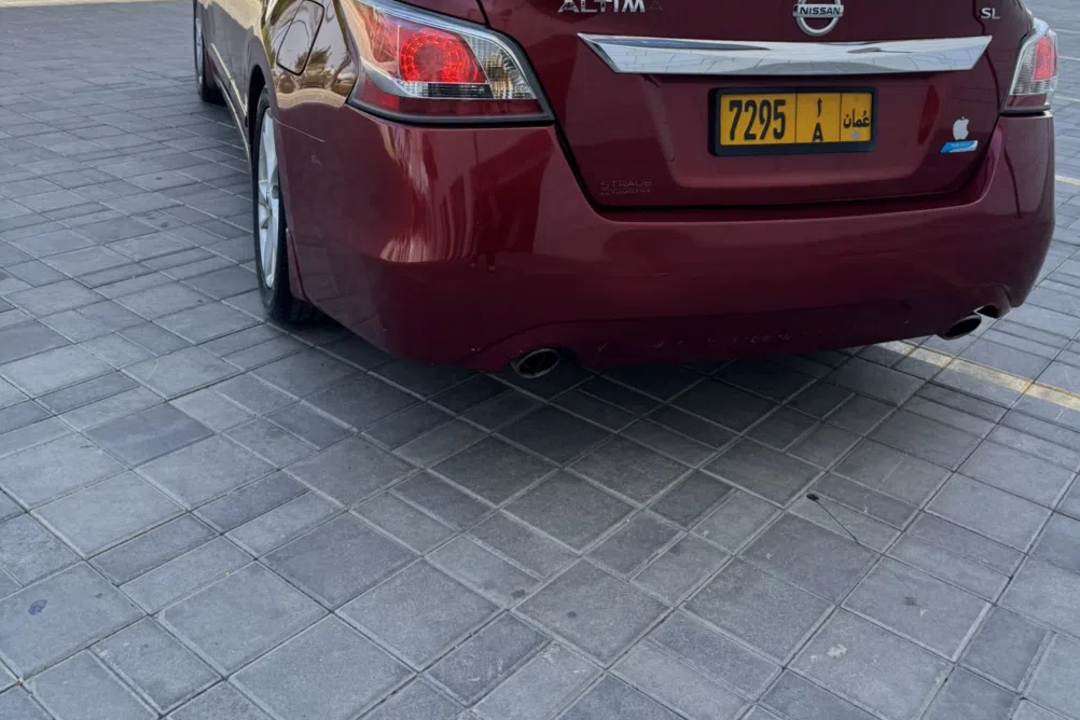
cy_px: 175
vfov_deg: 37.9
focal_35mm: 34
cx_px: 551
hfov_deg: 55.8
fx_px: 1020
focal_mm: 6.76
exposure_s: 1/1678
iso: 80
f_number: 1.78
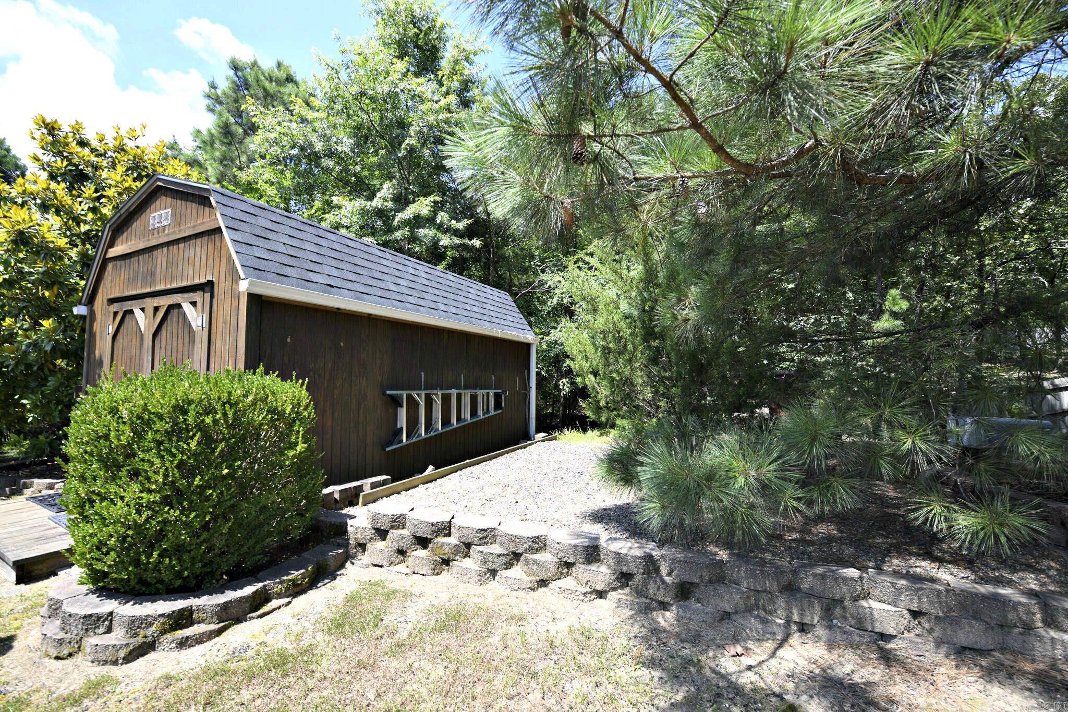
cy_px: 356
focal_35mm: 14
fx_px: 415
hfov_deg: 104.3
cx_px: 534
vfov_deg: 81.2
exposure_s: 1/125
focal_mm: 14
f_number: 5.6
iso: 64
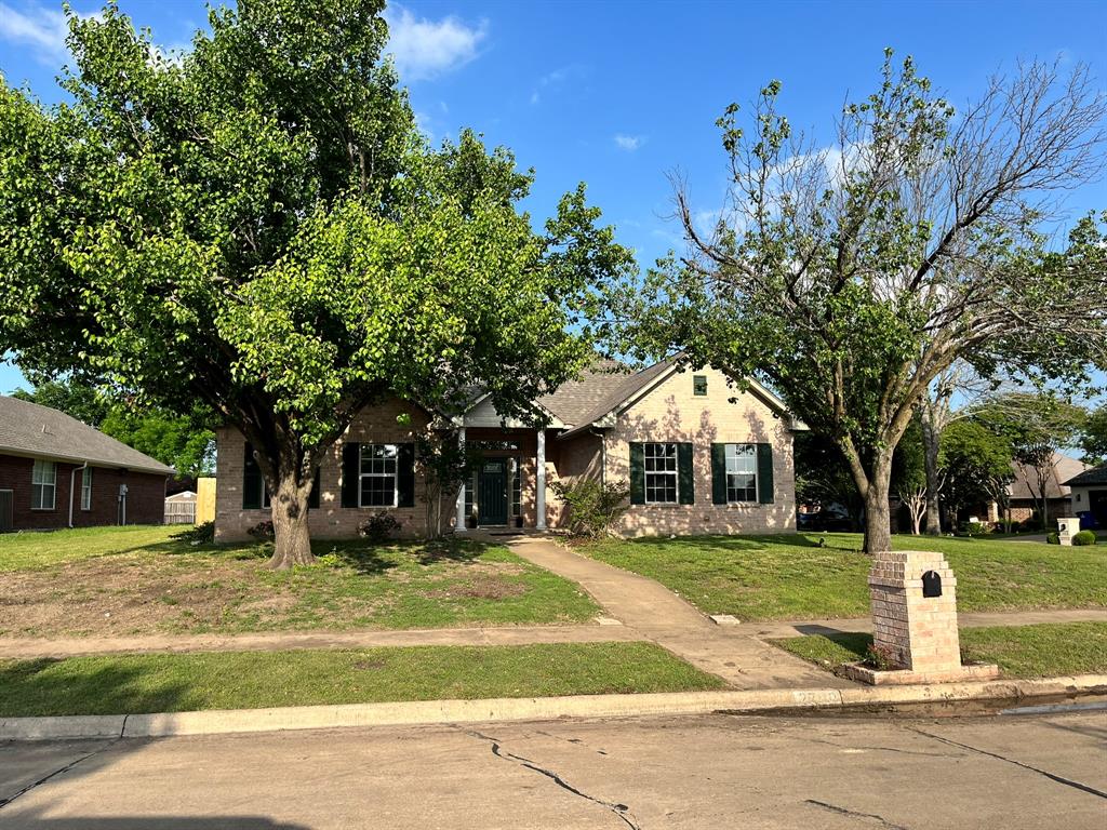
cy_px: 415
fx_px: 831
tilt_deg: +7.0
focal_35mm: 26
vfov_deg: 53.1
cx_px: 554
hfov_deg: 67.3
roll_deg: +0.9
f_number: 1.6
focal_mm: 5.1
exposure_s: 1/2179
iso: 50
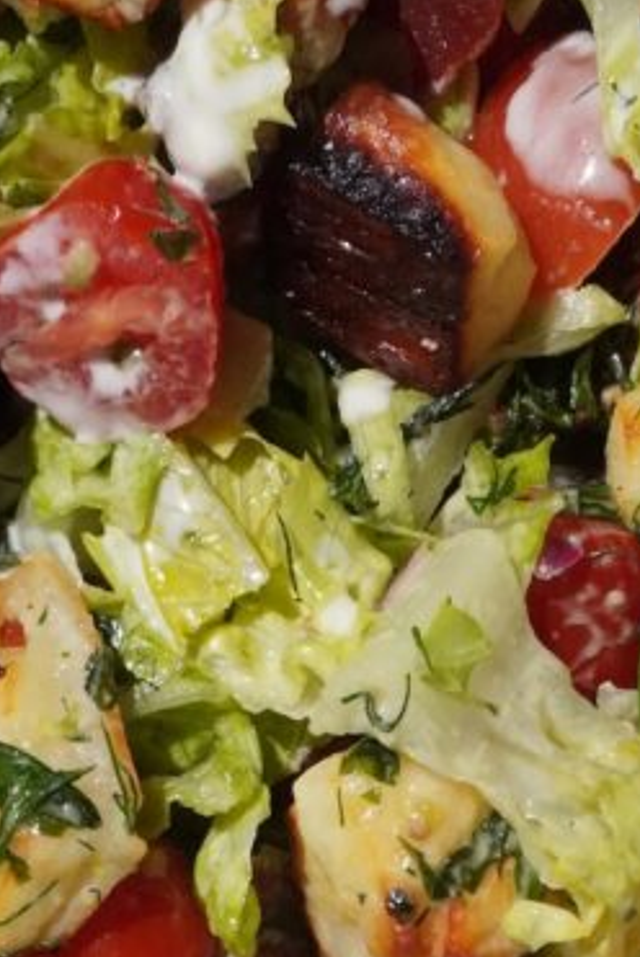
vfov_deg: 12.4
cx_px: -9
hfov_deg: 8.5
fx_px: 4295
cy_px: 1228
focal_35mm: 161
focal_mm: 39
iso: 2500
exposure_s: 1/4000
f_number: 14
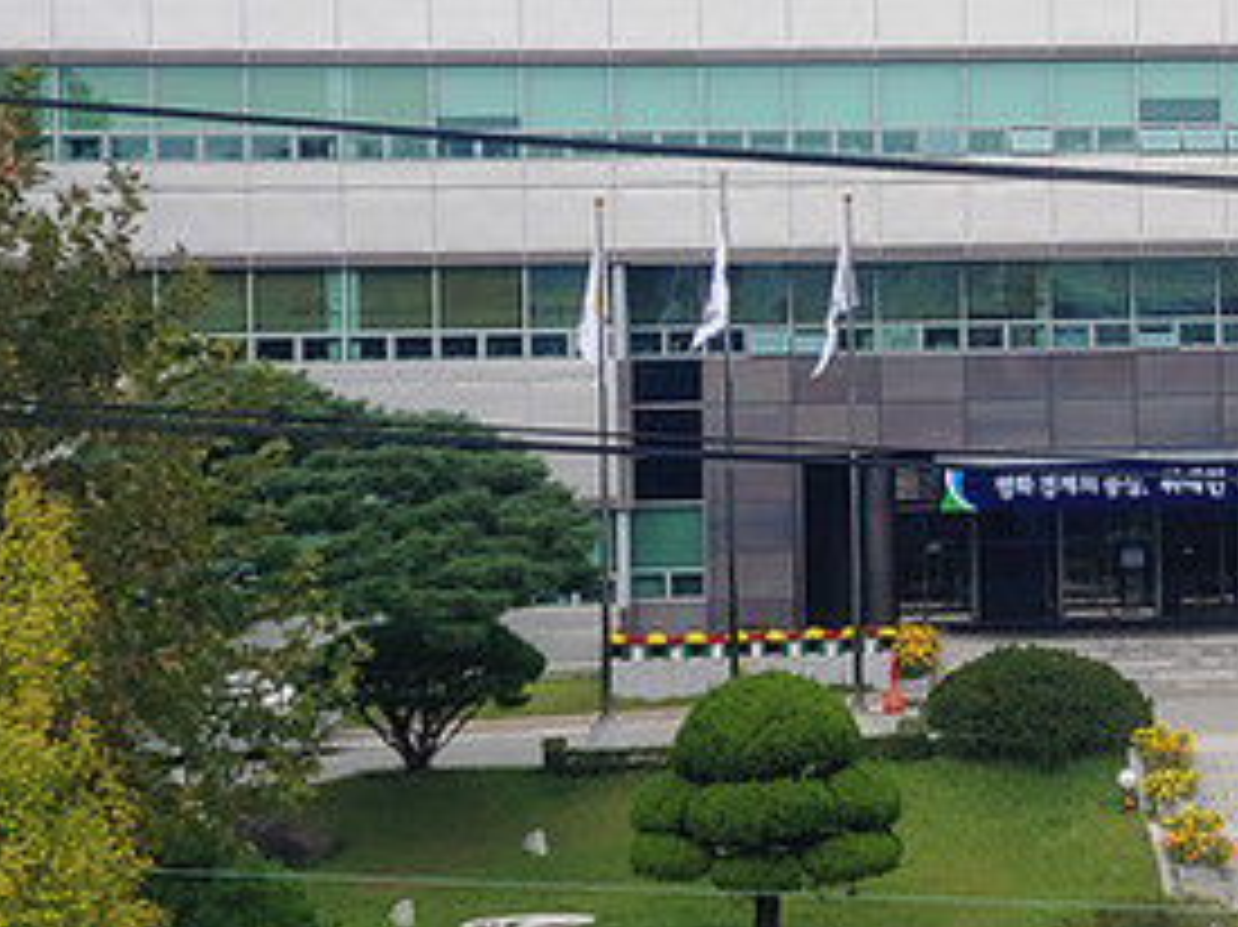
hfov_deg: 17.8
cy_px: 324
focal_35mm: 109
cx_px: 1080
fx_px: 3897
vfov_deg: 13.6
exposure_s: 1/209
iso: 50
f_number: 2.4
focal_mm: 5.88
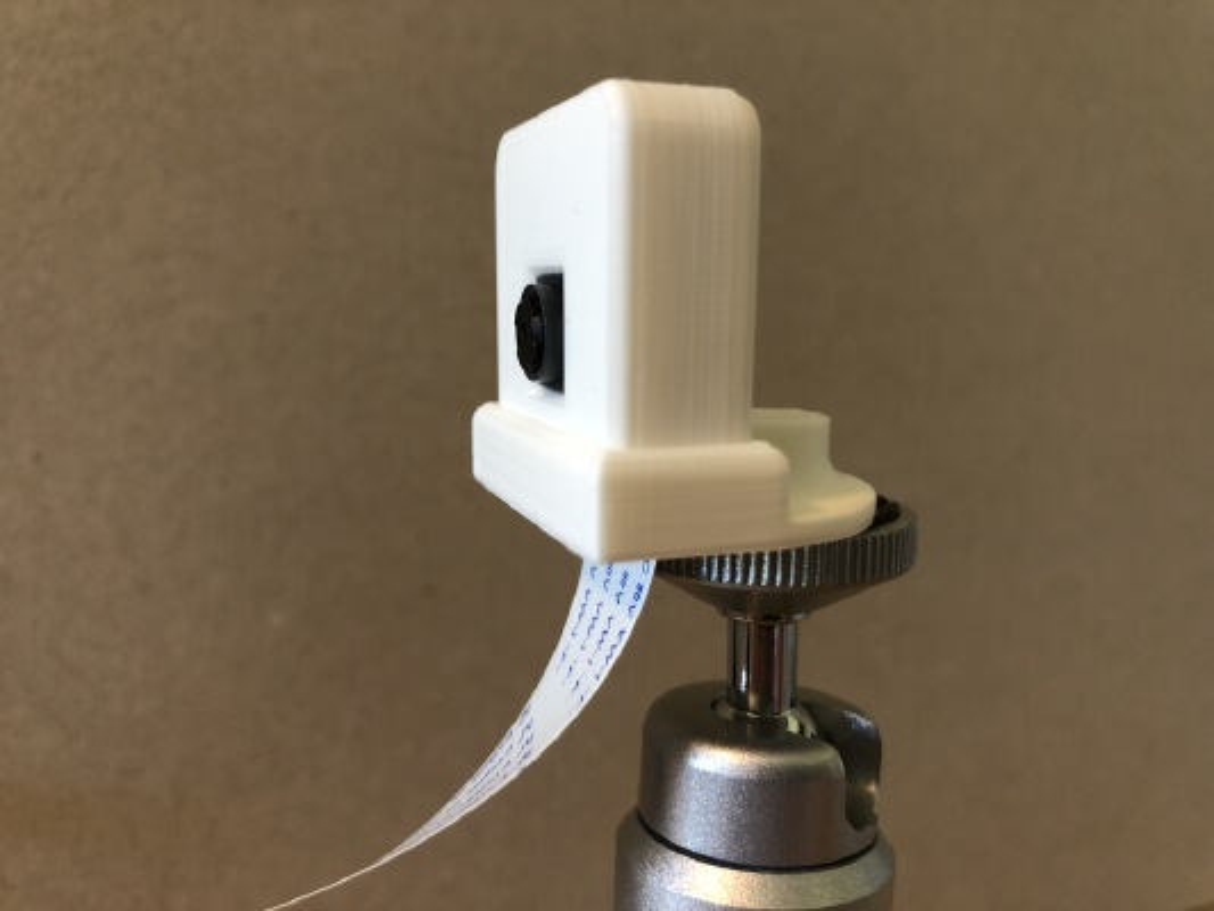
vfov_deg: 49.8
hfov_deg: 63.4
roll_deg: +0.3
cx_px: 607
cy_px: 456
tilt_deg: -6.8
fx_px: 982
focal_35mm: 28
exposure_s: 1/17
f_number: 1.8
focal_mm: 4
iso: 64
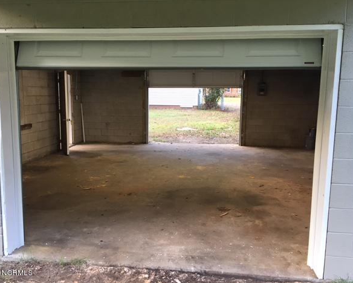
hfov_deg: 57.1
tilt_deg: -8.3
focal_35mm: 31
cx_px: 167
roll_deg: -0.7
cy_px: 140
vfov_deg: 47.2
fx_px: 324
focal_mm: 4.15
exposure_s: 1/30
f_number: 2.2
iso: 80
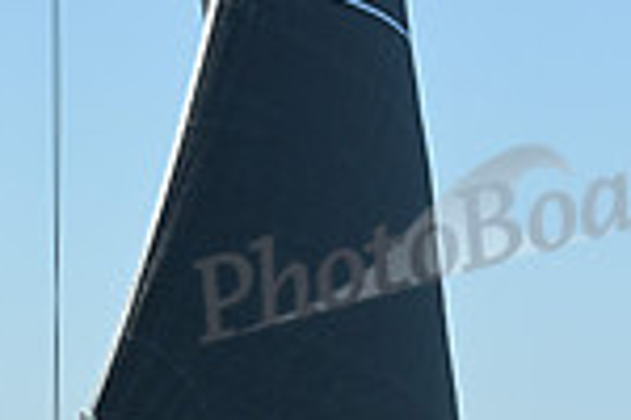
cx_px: -21
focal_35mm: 270
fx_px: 4732
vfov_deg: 5.1
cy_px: 510
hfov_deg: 7.6
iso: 320
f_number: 6.3
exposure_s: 1/1000
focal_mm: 70
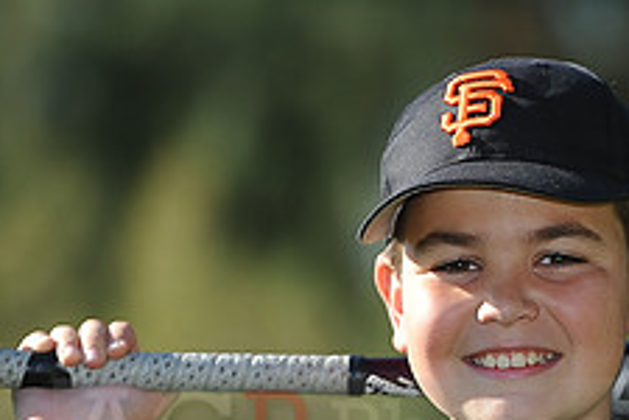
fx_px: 9015
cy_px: 414
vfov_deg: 2.7
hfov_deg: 4.0
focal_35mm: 516
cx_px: 523
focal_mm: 200
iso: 200
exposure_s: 1/1000
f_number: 4
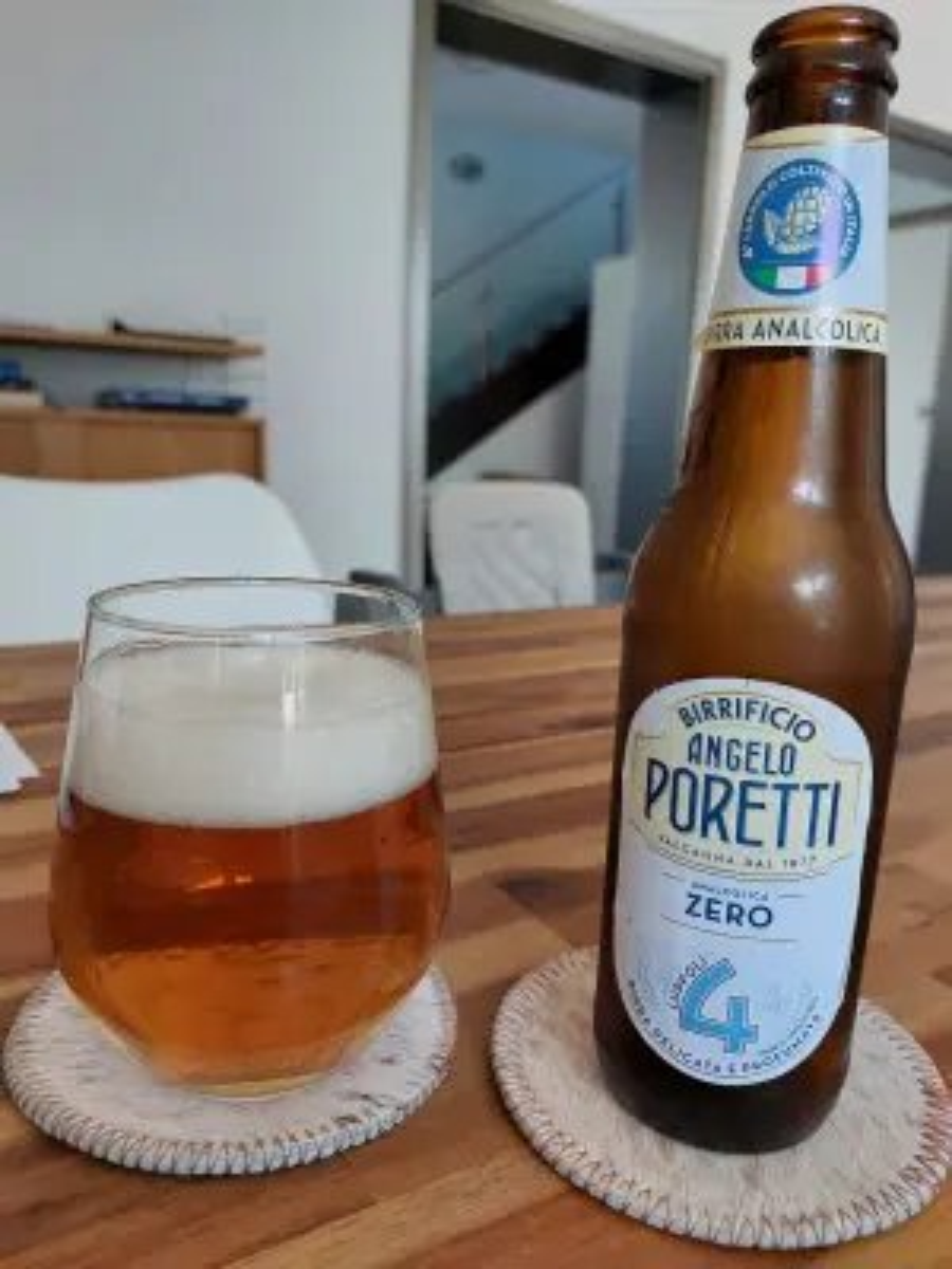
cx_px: 476
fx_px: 880
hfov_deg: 56.8
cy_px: 634
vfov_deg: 71.6
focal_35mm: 24
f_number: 1.8
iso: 64
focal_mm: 5.23
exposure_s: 1/50
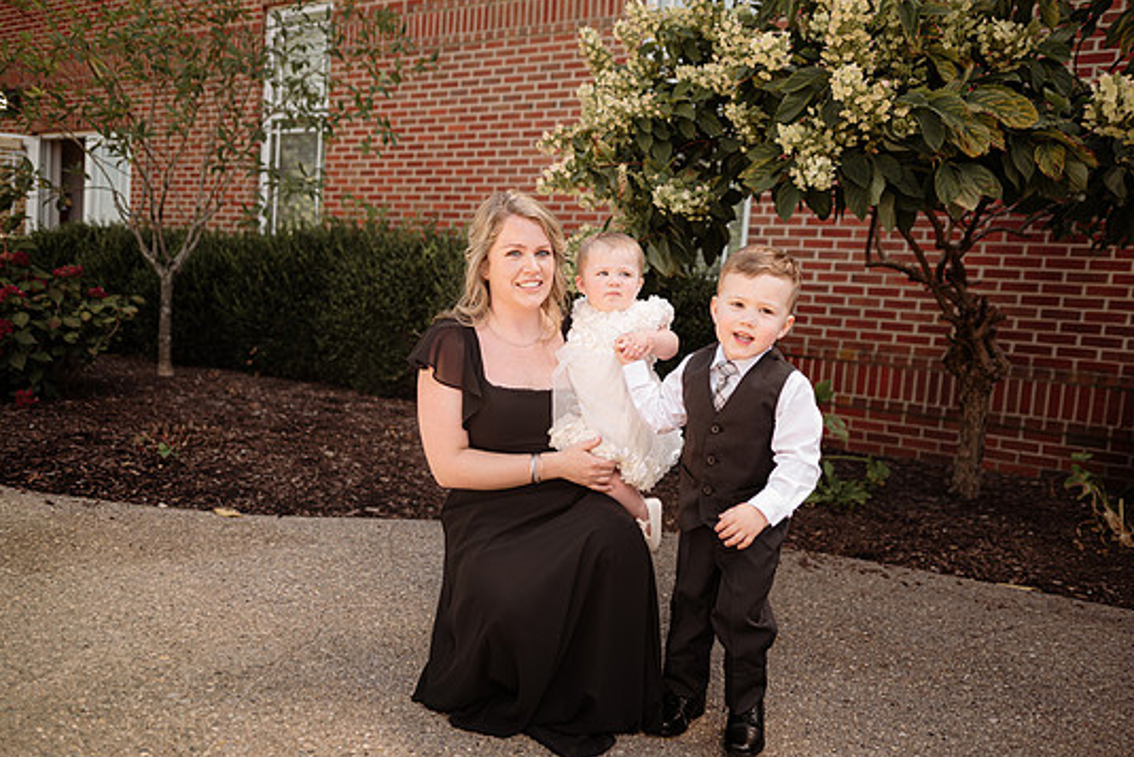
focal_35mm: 26
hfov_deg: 69.3
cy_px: 383
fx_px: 819
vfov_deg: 49.6
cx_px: 596
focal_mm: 24
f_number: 2.2
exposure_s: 1/640
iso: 125
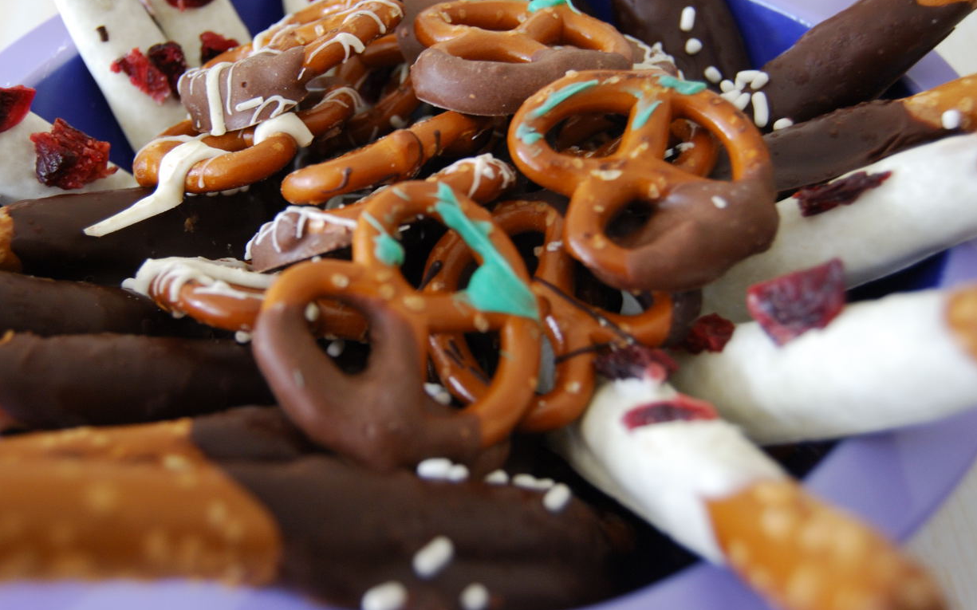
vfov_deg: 23.0
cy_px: 185
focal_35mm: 56
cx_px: 407
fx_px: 1491
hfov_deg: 36.2
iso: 400
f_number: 4.2
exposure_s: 1/6
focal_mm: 28
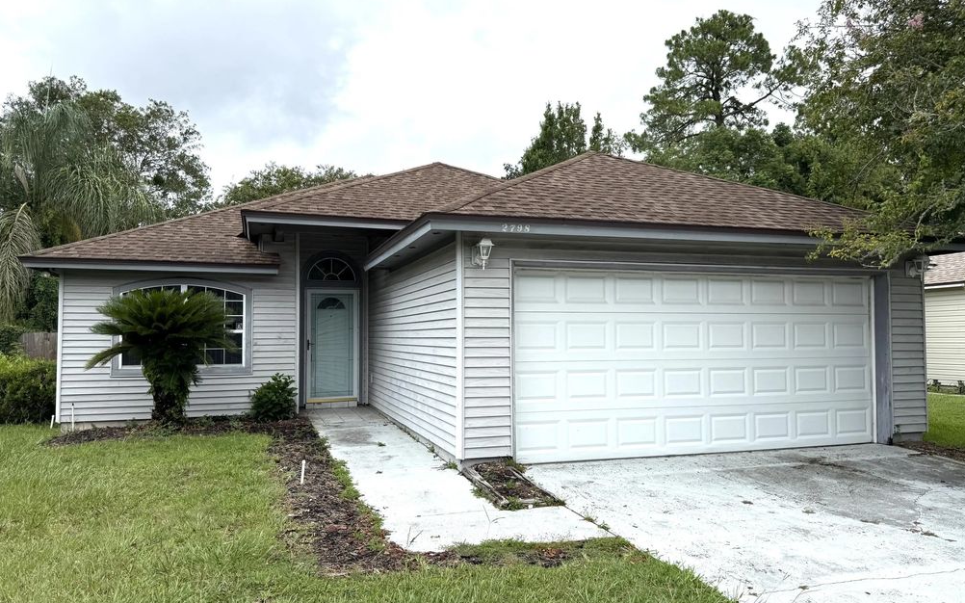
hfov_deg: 70.4
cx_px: 492
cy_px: 302
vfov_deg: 47.6
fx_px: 684
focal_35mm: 26
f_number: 1.78
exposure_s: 1/5319
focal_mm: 6.76
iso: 80
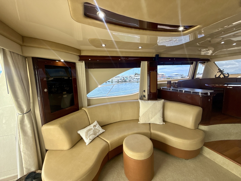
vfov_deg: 85.7
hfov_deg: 102.1
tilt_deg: -5.3
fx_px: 97
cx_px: 120
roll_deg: +2.4
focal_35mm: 14
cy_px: 90
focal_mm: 2.22
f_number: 2.2
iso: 125
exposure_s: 1/99
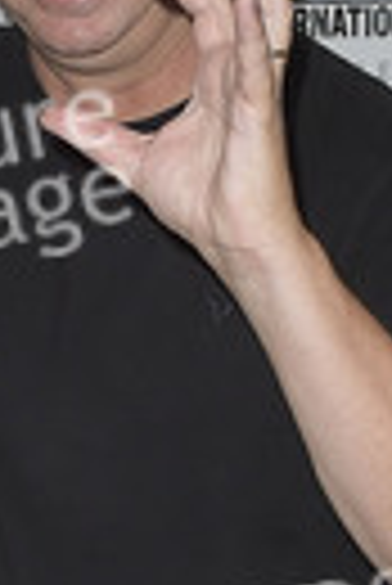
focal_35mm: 83
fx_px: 1352
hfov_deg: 16.3
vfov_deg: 24.2
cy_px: 423
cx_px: 34
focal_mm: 27
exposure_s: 1/250
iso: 250
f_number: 6.3
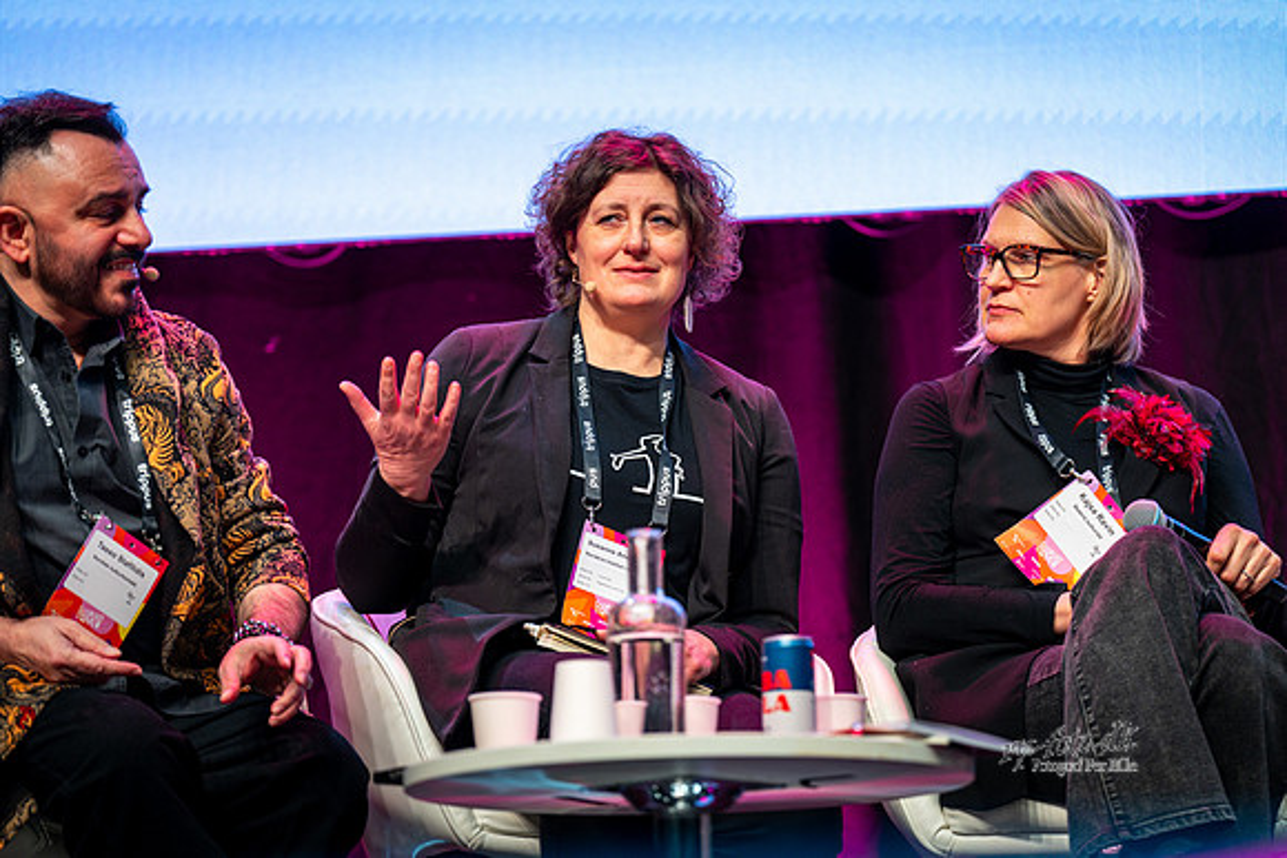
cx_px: 644
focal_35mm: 142
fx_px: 5077
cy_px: 429
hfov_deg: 14.4
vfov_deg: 9.7
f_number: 2.8
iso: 640
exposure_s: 1/200
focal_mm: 142
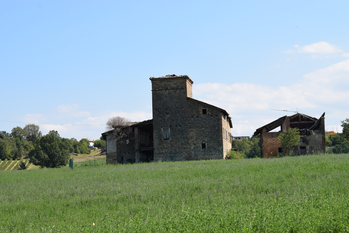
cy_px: 116
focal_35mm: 82
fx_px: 800
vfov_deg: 16.6
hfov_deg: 24.6
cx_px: 174
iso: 200
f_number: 10
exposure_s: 1/400
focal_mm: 55
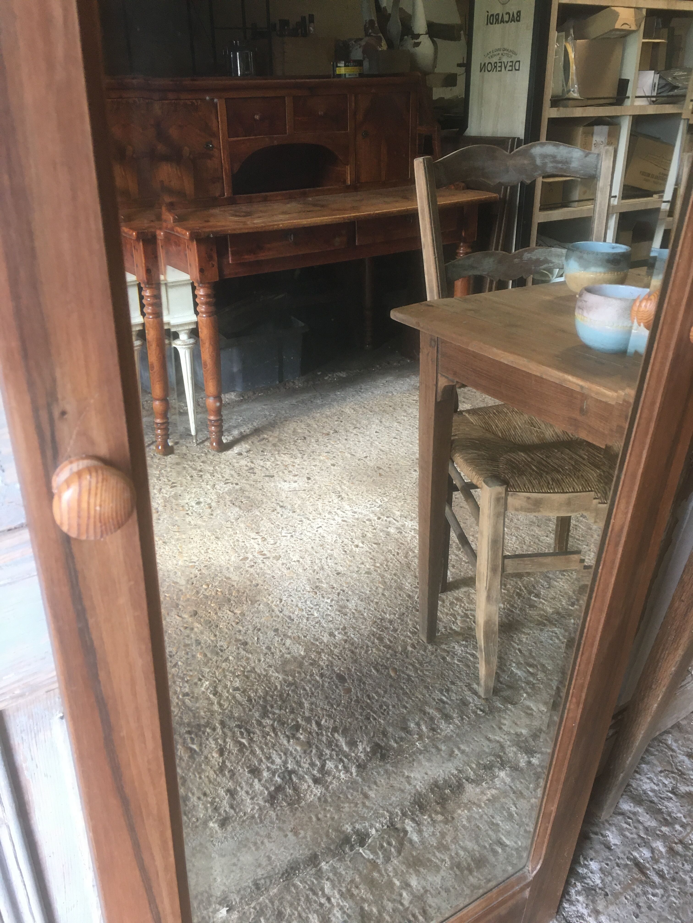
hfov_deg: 48.2
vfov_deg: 61.7
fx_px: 774
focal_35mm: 29
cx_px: 346
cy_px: 462
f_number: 2.2
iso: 125
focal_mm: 4.15
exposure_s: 1/33
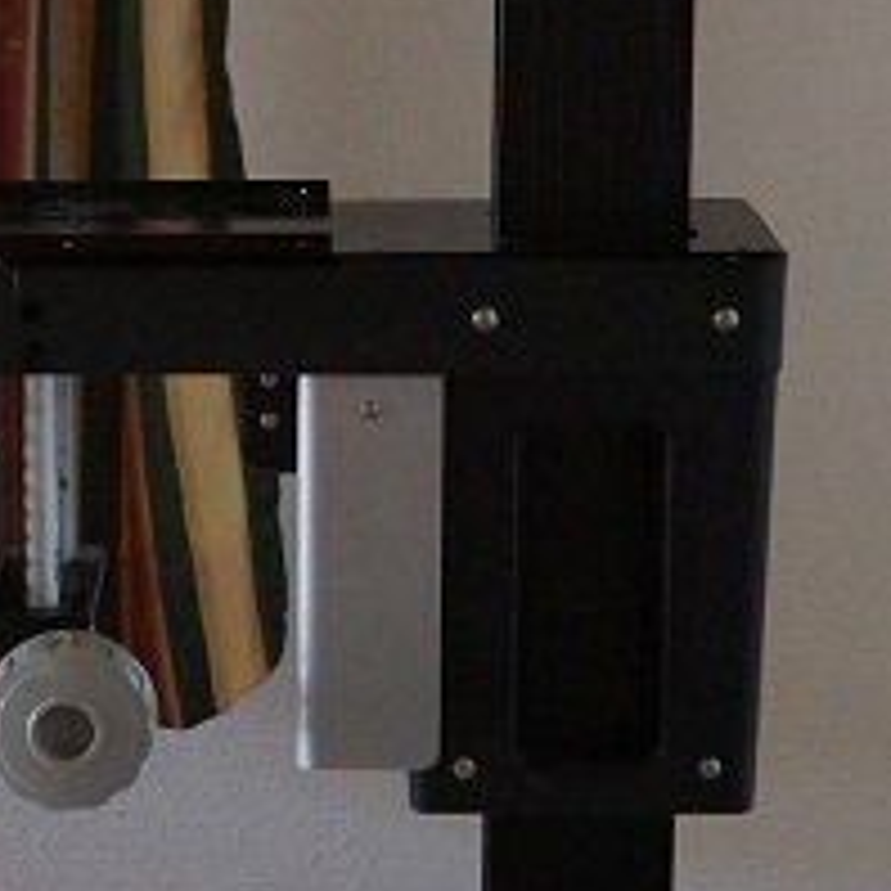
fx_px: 3727
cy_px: 423
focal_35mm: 128
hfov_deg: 13.6
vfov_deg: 13.6
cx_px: 284
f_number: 4
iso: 1600
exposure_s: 1/160
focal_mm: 22
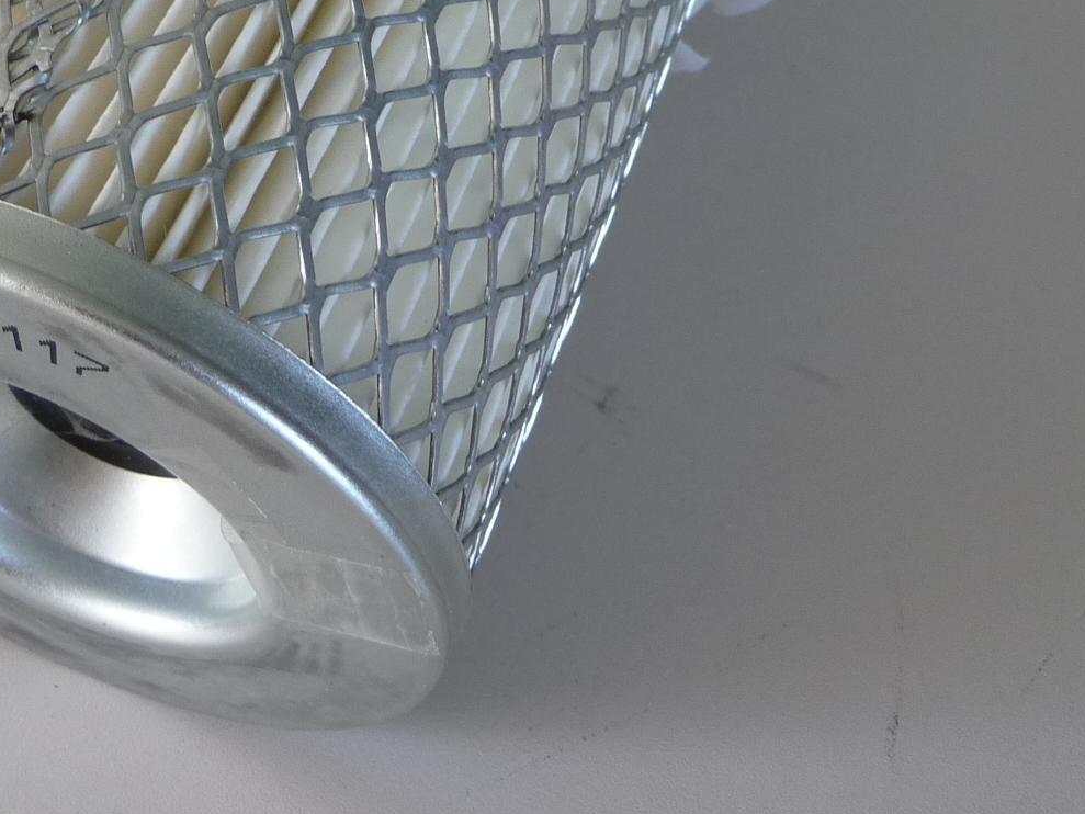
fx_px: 1818
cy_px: 88
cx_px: 369
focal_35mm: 58
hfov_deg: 33.0
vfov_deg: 24.5
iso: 100
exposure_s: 1/30
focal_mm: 4.7
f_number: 3.3
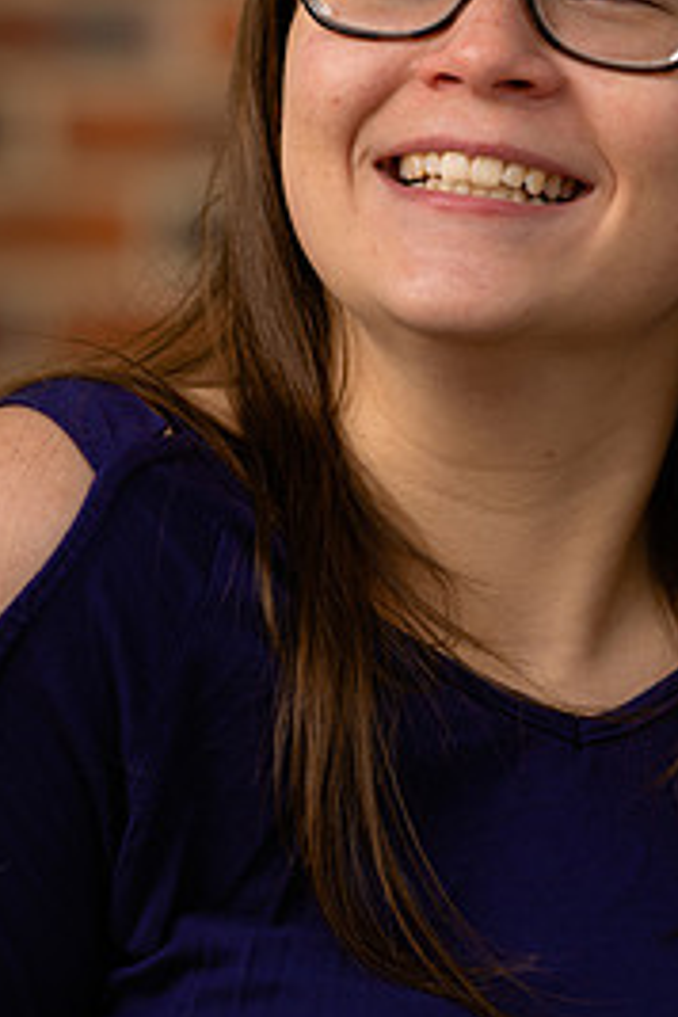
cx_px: 491
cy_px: 240
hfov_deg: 5.2
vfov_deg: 7.8
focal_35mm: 265
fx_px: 7486
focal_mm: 105
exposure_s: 1/250
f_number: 3.2
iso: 64
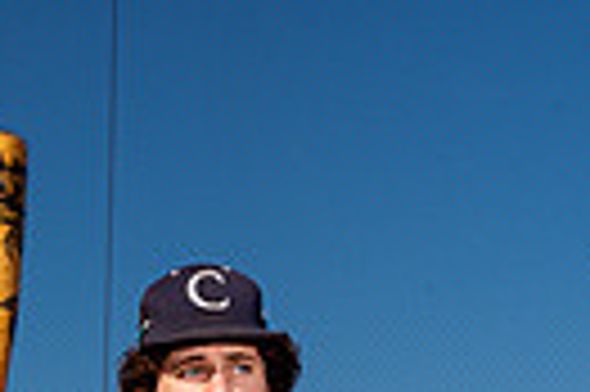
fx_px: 2537
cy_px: 933
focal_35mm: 155
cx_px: 320
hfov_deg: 13.3
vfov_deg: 8.2
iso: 100
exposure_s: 1/250
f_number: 8
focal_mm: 45
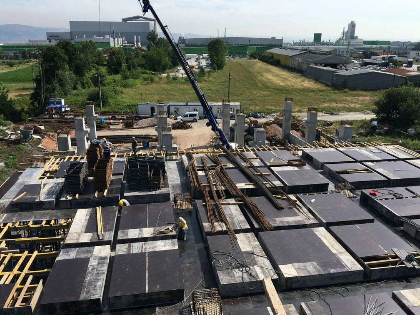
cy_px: 158
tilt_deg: -16.2
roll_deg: +0.1
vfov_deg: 48.2
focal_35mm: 29
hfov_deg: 61.7
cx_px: 210
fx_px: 352
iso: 25
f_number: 2.2
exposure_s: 1/1603
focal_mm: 4.15
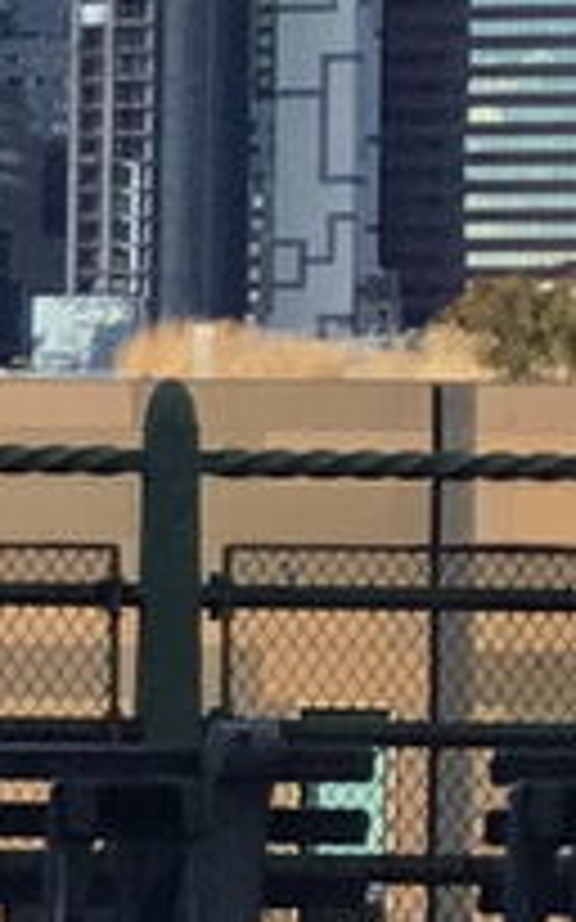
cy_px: 531
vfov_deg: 6.8
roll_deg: -0.5
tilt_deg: +1.0
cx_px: -1642
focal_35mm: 308
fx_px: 7741
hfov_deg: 4.0
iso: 25
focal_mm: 3.3
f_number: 2.4
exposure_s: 1/886
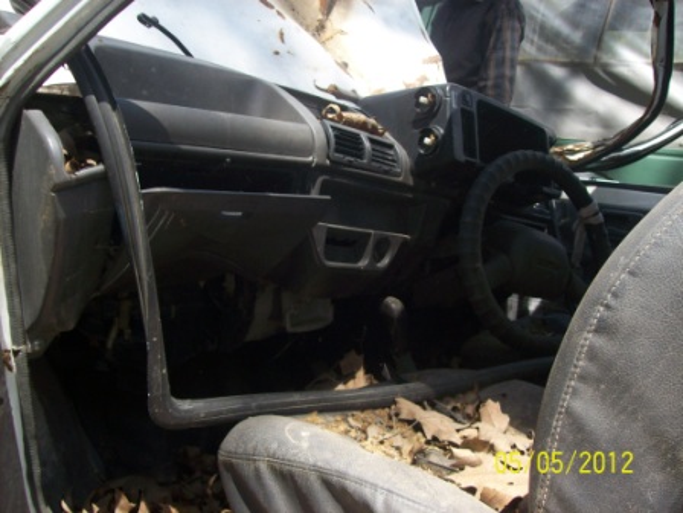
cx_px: 342
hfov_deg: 51.4
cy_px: 256
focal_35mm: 36
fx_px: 710
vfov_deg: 39.7
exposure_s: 1/388
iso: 80
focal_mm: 6
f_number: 2.7
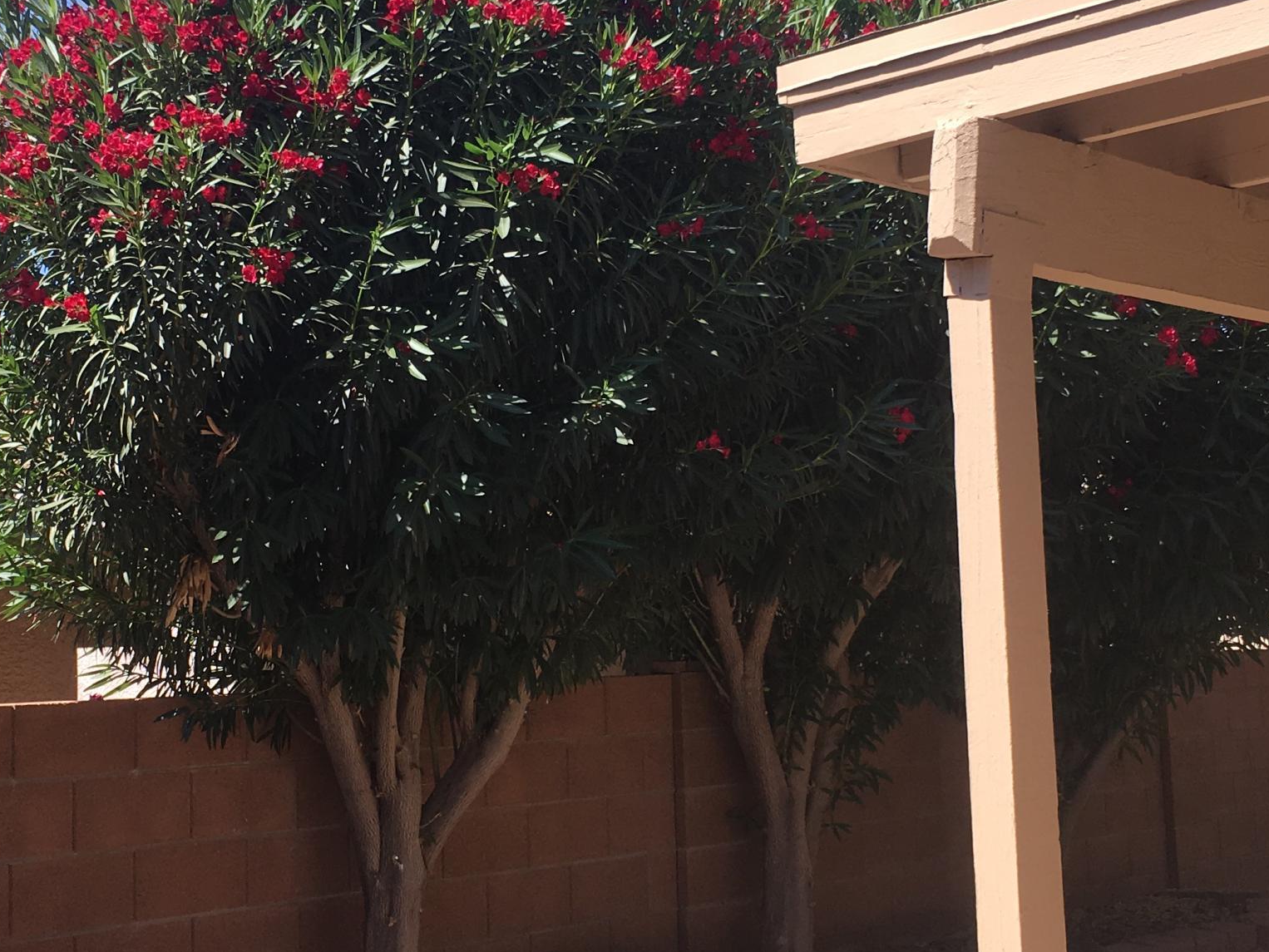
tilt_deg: +3.2
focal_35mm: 57
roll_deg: +0.7
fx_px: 2090
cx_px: 570
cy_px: 476
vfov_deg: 25.7
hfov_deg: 33.7
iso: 25
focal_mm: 4.15
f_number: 2.2
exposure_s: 1/725
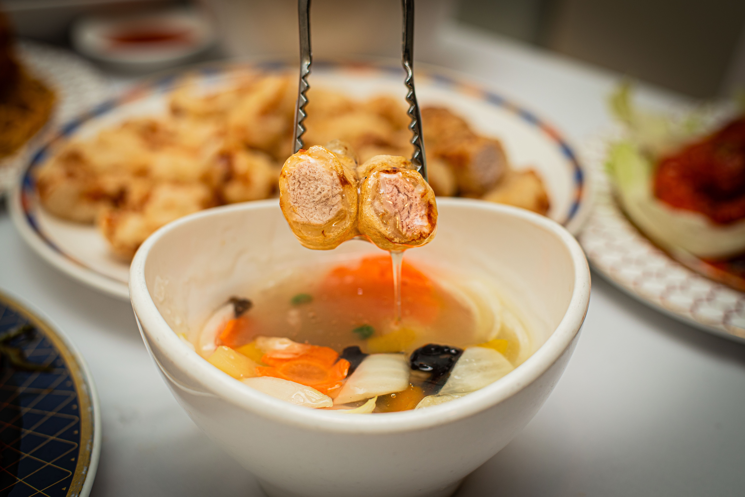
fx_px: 1035
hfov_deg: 39.6
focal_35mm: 50
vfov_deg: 27.0
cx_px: 372
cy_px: 248
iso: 250
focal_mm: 50
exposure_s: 1/200
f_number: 2.2
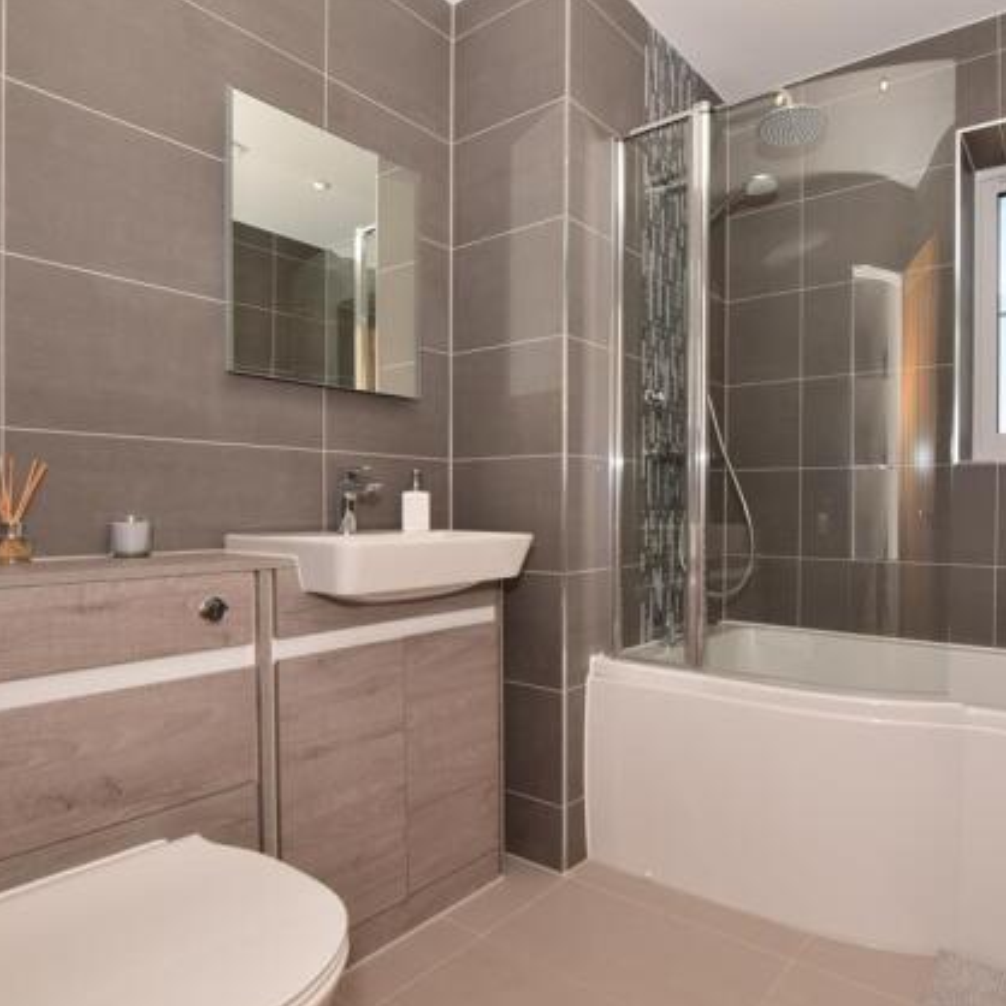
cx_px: 645
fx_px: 658
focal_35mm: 20
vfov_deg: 74.8
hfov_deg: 73.2
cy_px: 516
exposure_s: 1/125
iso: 400
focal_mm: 10
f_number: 10
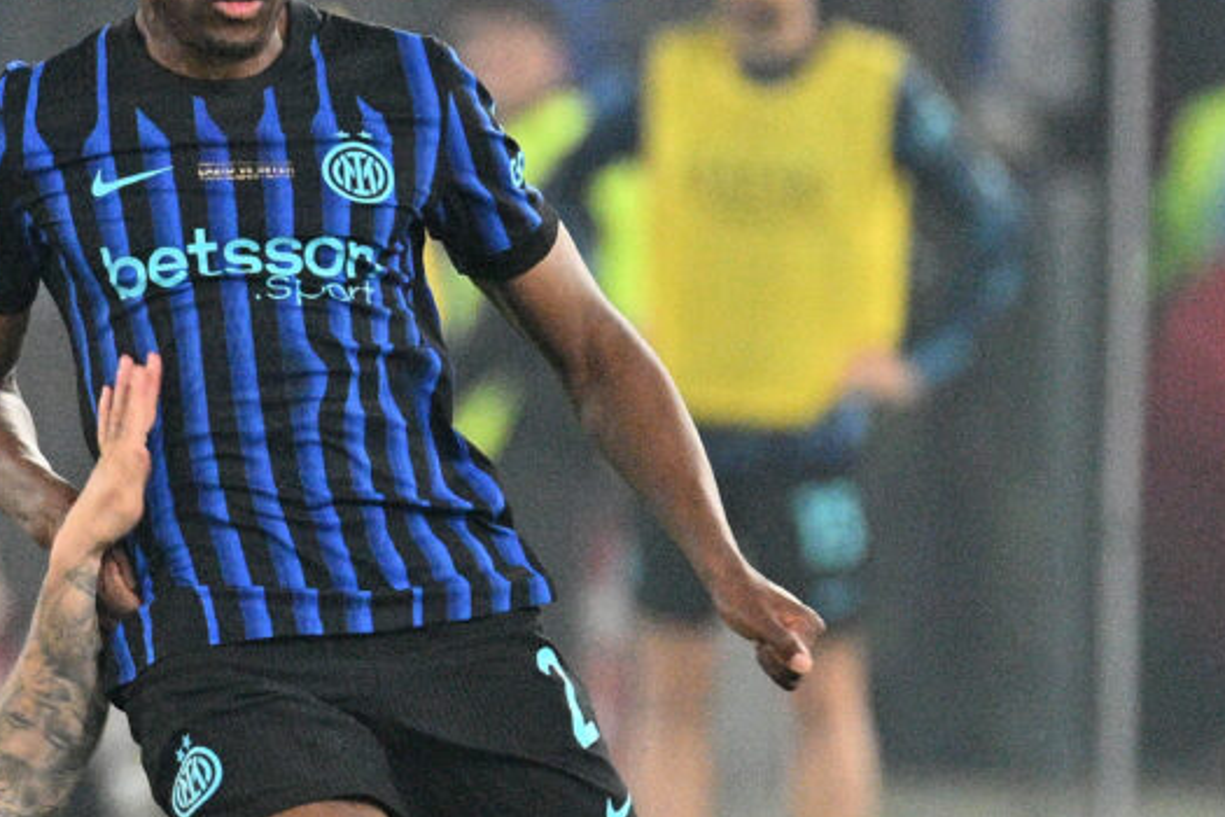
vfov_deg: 1.0
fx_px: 46648
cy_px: 619
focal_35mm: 1371
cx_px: 544
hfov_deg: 1.5
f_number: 4
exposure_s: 1/1000
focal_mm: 400
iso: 3200
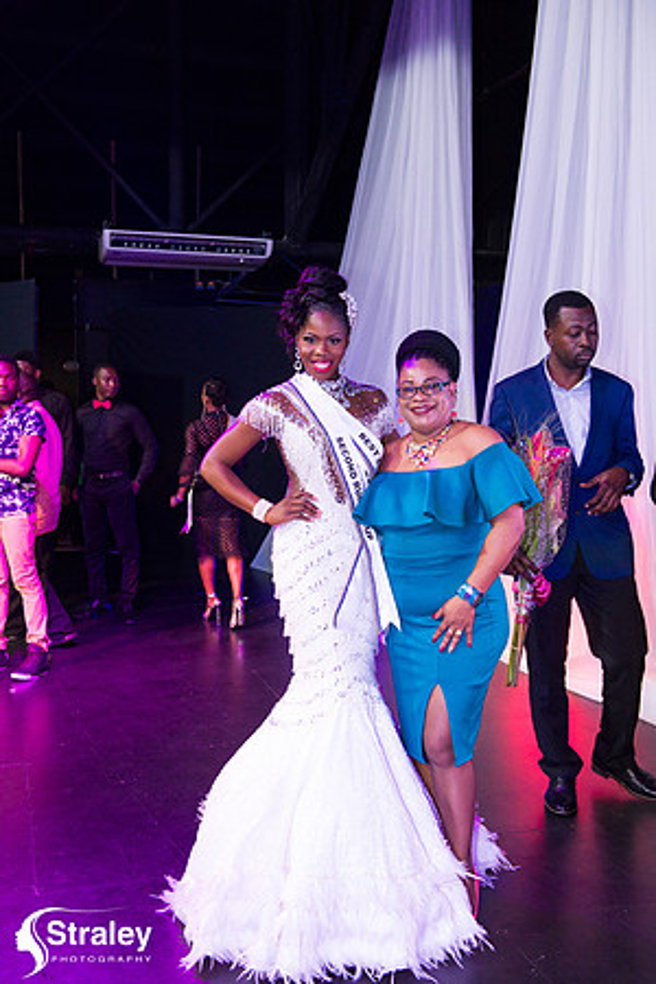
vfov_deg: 50.7
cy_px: 492
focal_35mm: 38
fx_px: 1039
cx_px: 328
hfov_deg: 35.1
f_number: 5
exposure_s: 1/160
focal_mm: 38
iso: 4000
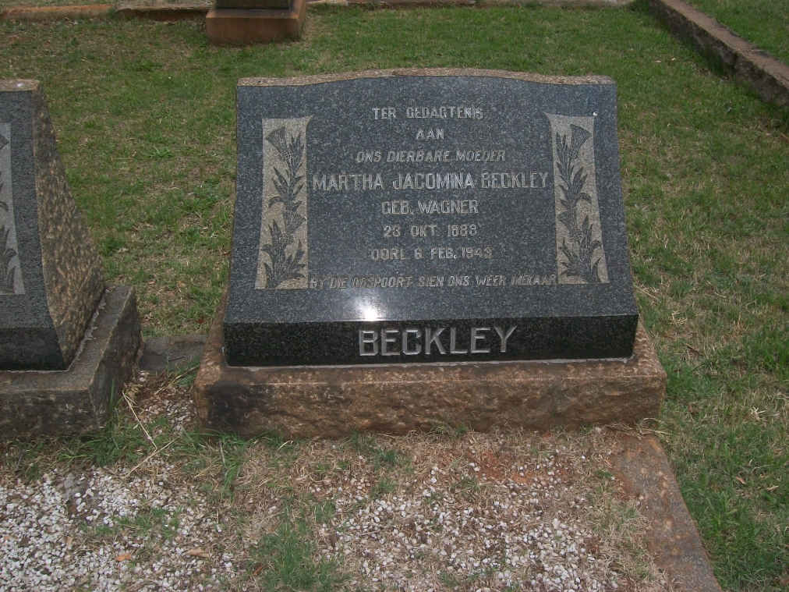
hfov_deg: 51.4
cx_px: 394
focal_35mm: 36
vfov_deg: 39.7
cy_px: 296
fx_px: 821
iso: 80
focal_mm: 6
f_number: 4.8
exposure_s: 1/400
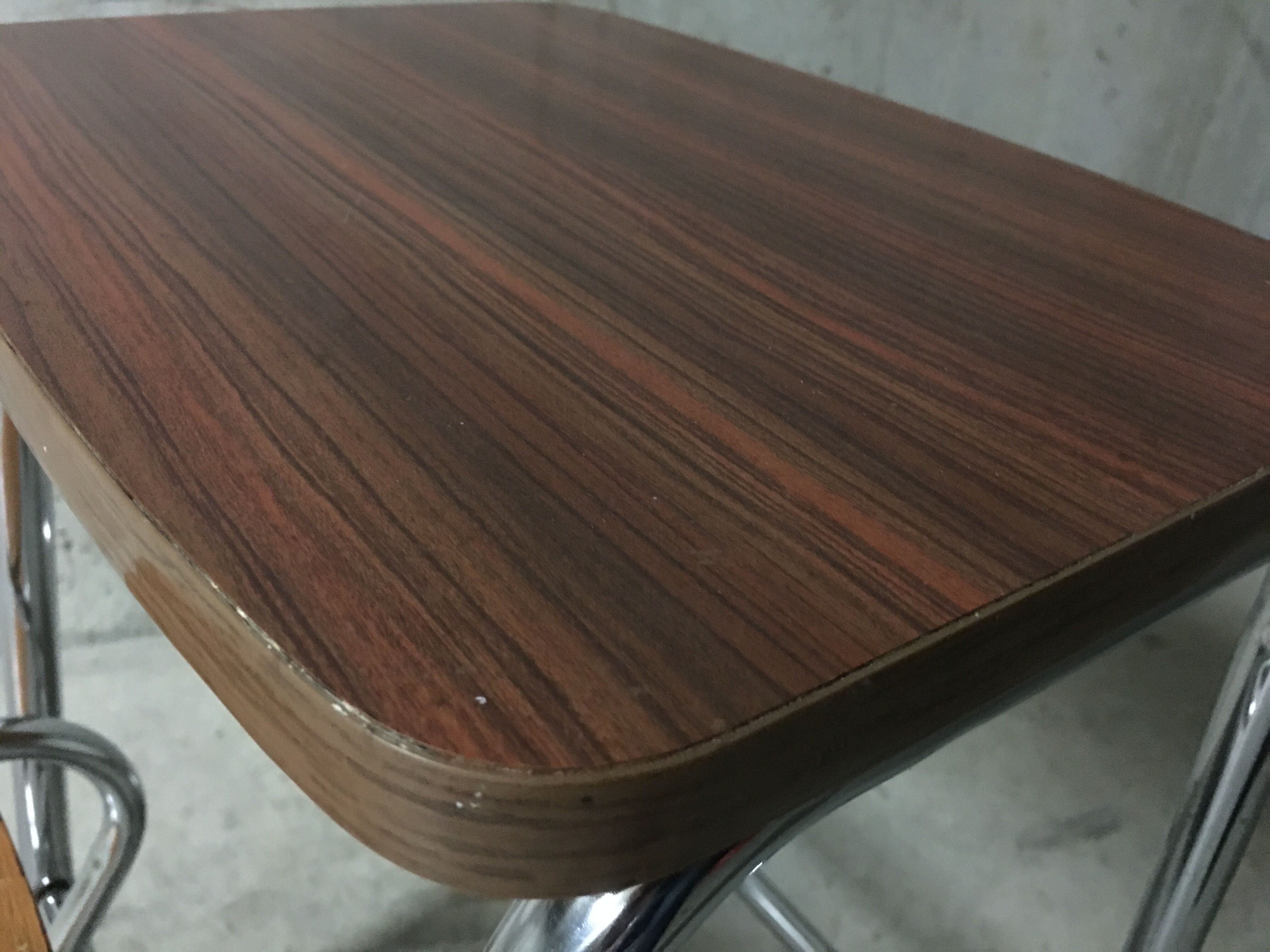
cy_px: 476
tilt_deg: -31.4
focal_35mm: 29
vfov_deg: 48.2
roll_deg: -5.9
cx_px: 635
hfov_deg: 61.7
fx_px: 1064
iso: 160
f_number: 2.2
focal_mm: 4.15
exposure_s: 1/4
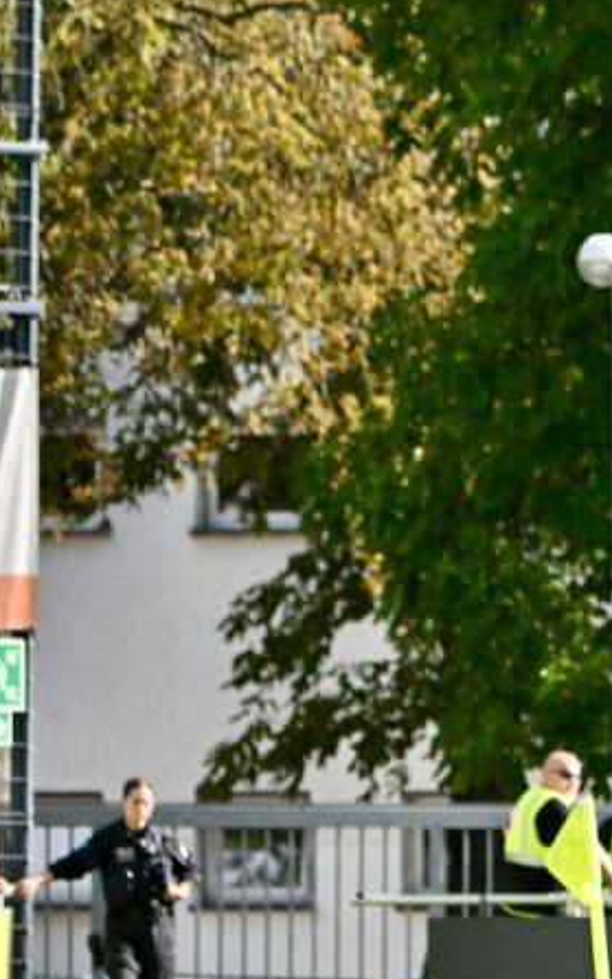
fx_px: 11228
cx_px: 619
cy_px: 491
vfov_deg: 5.0
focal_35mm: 421
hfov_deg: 3.1
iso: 400
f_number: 5.3
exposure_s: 1/2000
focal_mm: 180
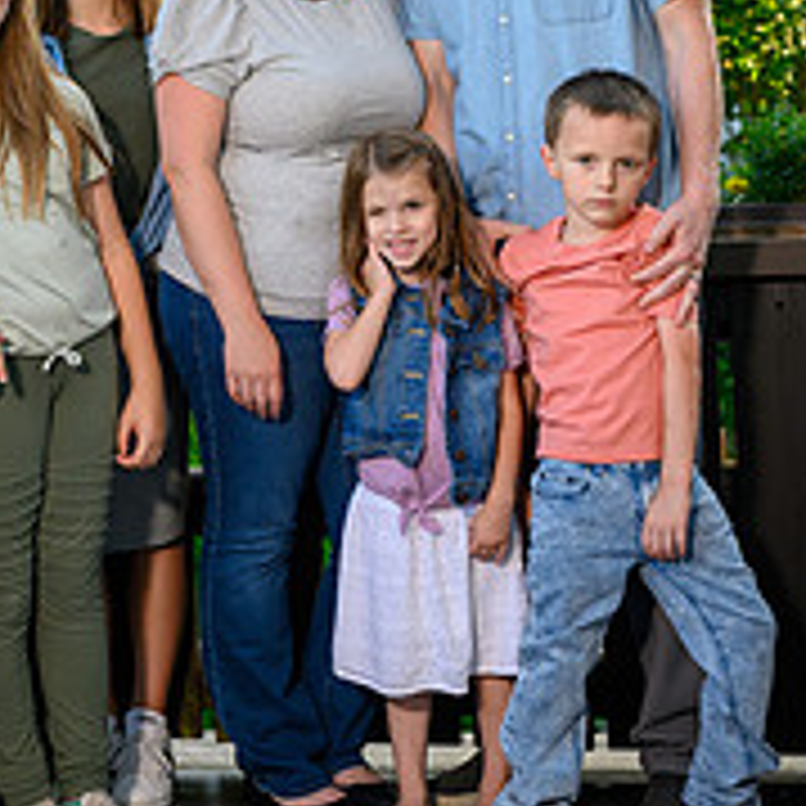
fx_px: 2028
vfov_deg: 22.1
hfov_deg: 22.4
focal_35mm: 77
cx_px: 250
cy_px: 126
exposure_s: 1/640
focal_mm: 36
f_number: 3.5
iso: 400
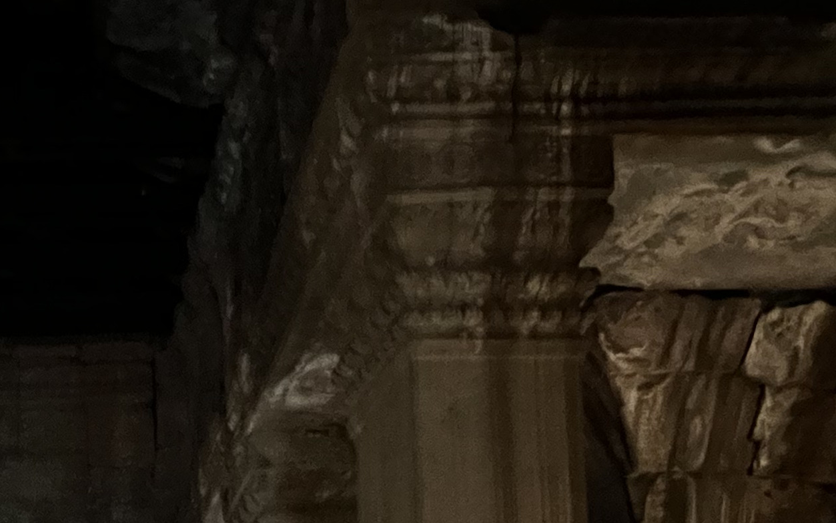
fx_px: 1002
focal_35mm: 44
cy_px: 868
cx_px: -9
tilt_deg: +3.5
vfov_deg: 21.9
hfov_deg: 39.6
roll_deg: +0.6
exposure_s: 1/41
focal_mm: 1.57
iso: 1000
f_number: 1.8
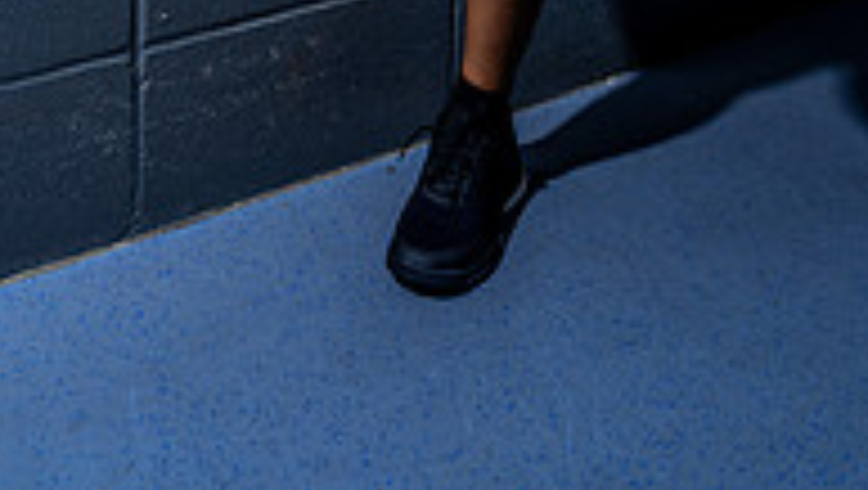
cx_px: 351
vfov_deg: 15.4
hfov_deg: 34.2
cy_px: -517
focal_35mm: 61
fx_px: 1405
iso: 100
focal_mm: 25
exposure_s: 1/125
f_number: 8
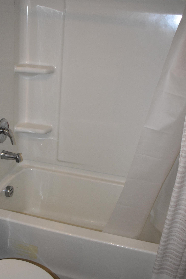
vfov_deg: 50.6
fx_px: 295
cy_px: 126
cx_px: 61
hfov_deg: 34.7
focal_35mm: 38
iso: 800
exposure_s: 1/200
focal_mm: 18
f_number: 3.5
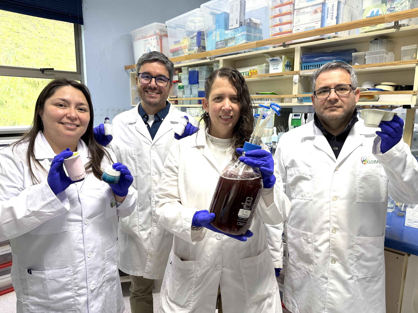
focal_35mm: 24
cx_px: 209
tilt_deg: -10.1
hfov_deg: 71.6
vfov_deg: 56.8
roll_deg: +0.3
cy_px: 156
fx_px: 290
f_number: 1.78
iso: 160
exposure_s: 1/50
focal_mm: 6.76
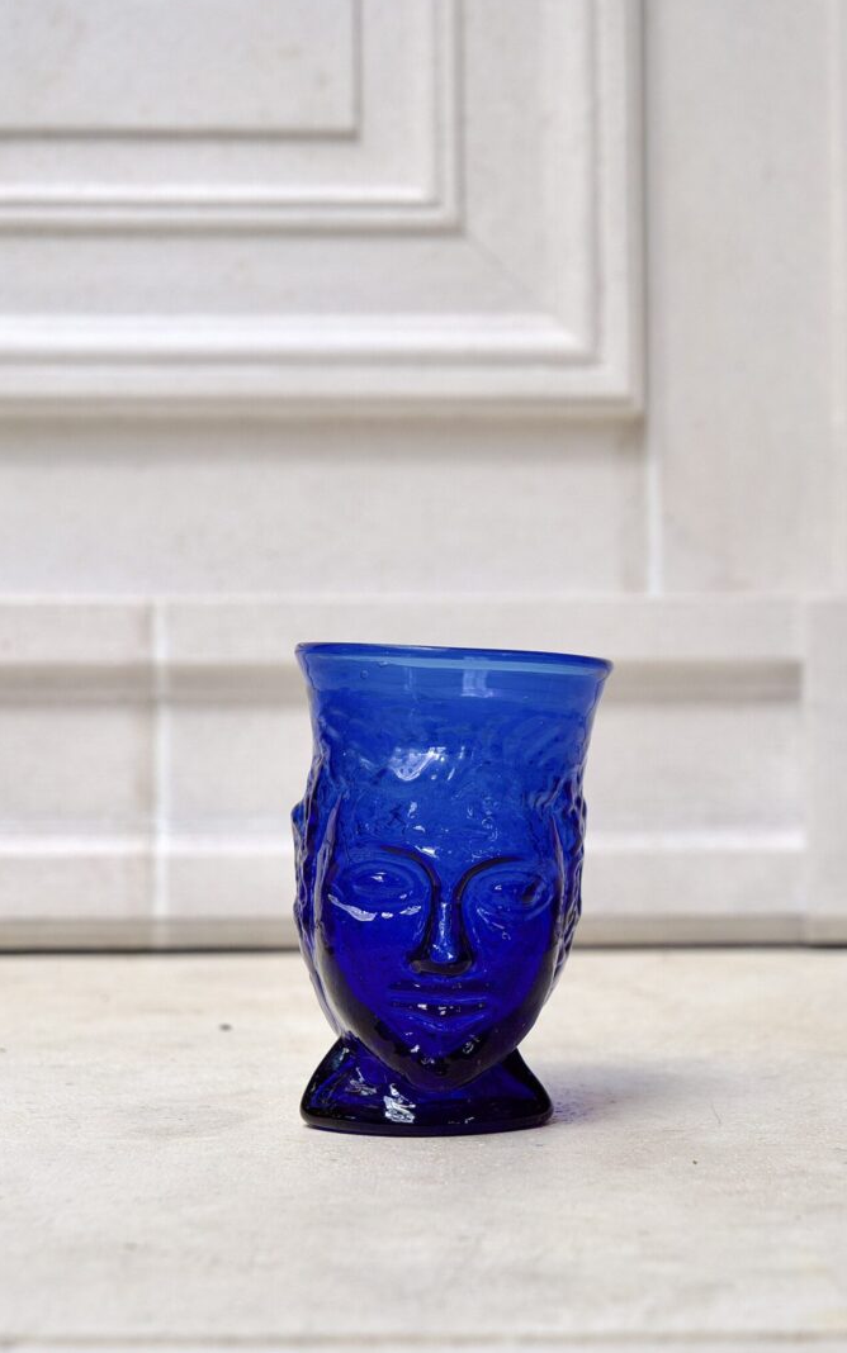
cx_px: 427
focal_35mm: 90
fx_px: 3322
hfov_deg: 14.5
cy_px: 673
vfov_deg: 23.0
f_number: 5
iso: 200
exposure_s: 1/320
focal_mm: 42
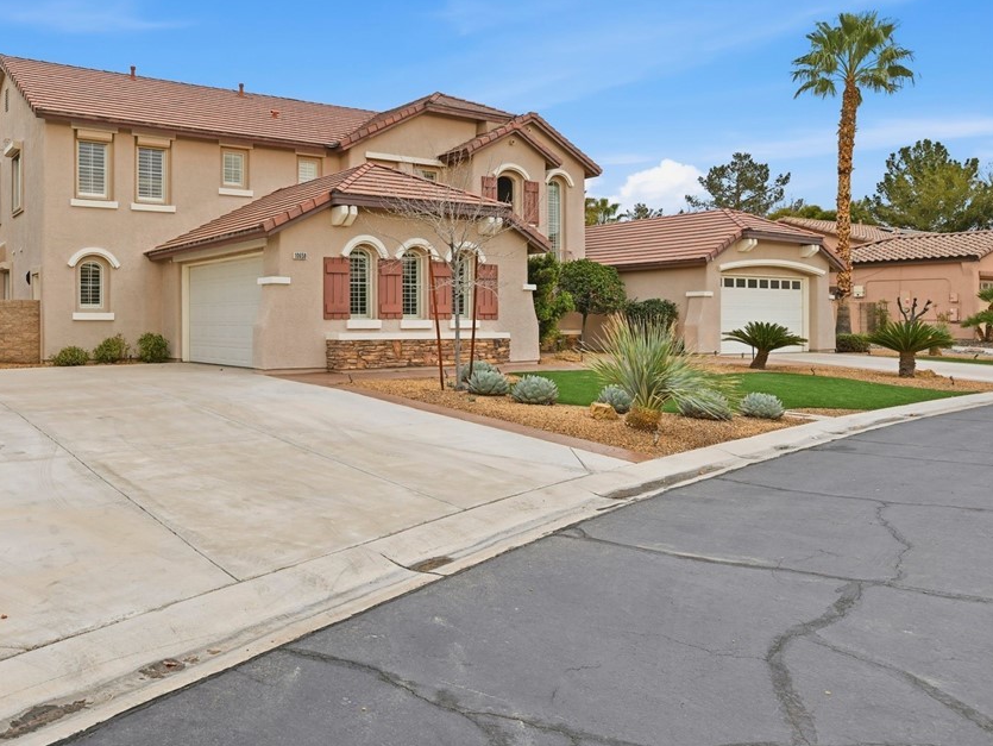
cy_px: 321
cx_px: 351
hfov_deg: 58.9
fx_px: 861
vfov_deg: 46.7
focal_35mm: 30
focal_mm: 24
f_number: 10
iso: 64
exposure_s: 1/125
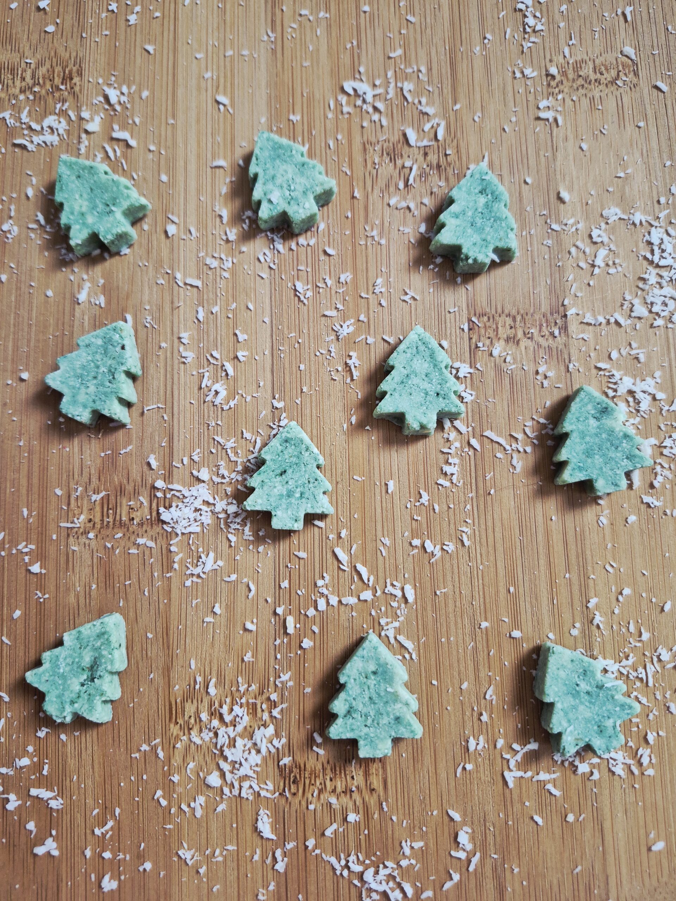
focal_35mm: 23
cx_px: 338
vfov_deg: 73.9
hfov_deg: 58.9
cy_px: 450
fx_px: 599
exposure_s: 1/100
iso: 500
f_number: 1.8
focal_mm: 5.4
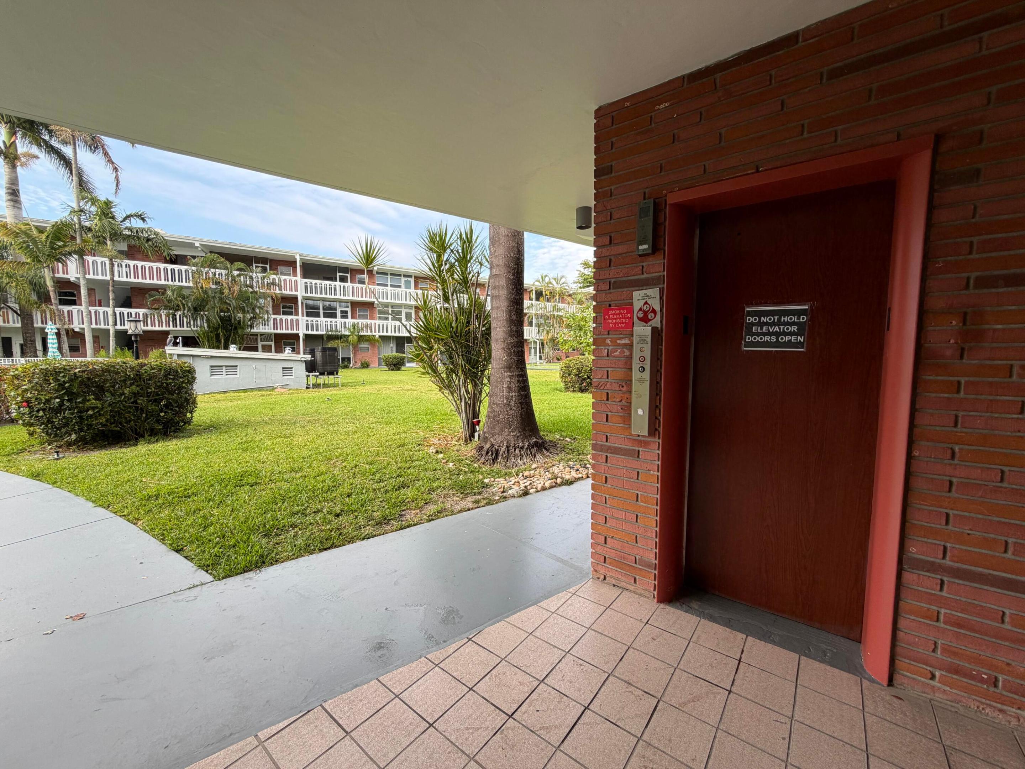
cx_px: 512
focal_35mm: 14
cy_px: 384
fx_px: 415
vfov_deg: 85.7
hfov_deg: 102.1
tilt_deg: -5.0
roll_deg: +0.8
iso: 40
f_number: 2.2
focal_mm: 2.22
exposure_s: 1/244
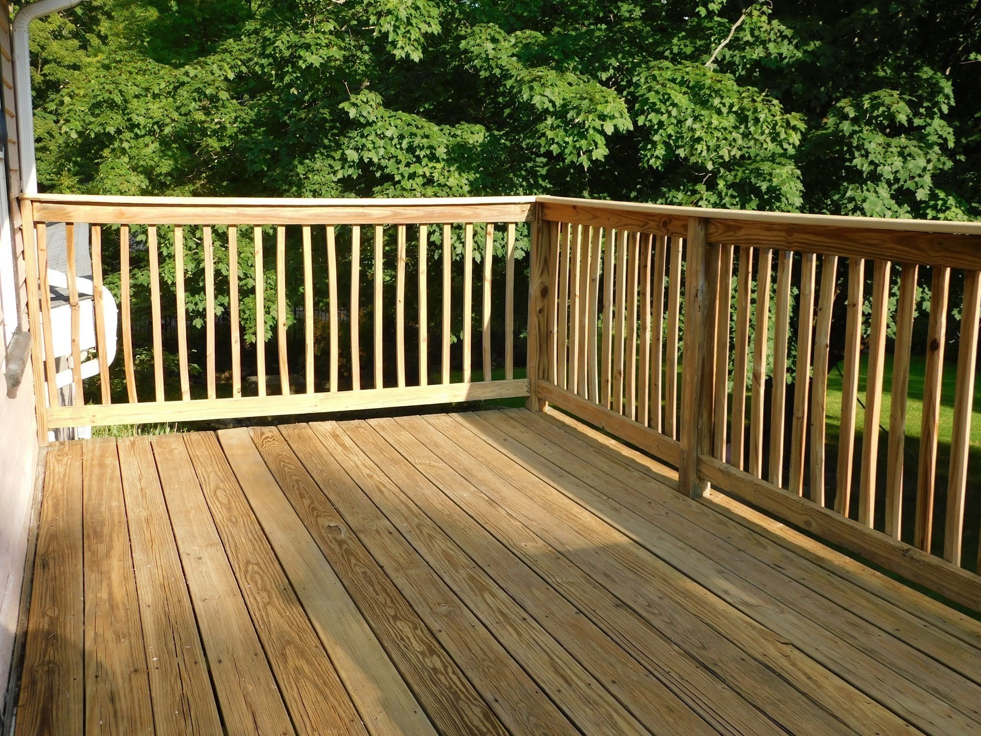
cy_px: 368
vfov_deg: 39.7
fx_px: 1020
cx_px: 490
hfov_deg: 51.4
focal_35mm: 36
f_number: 3.5
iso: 125
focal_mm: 6.3
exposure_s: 1/400
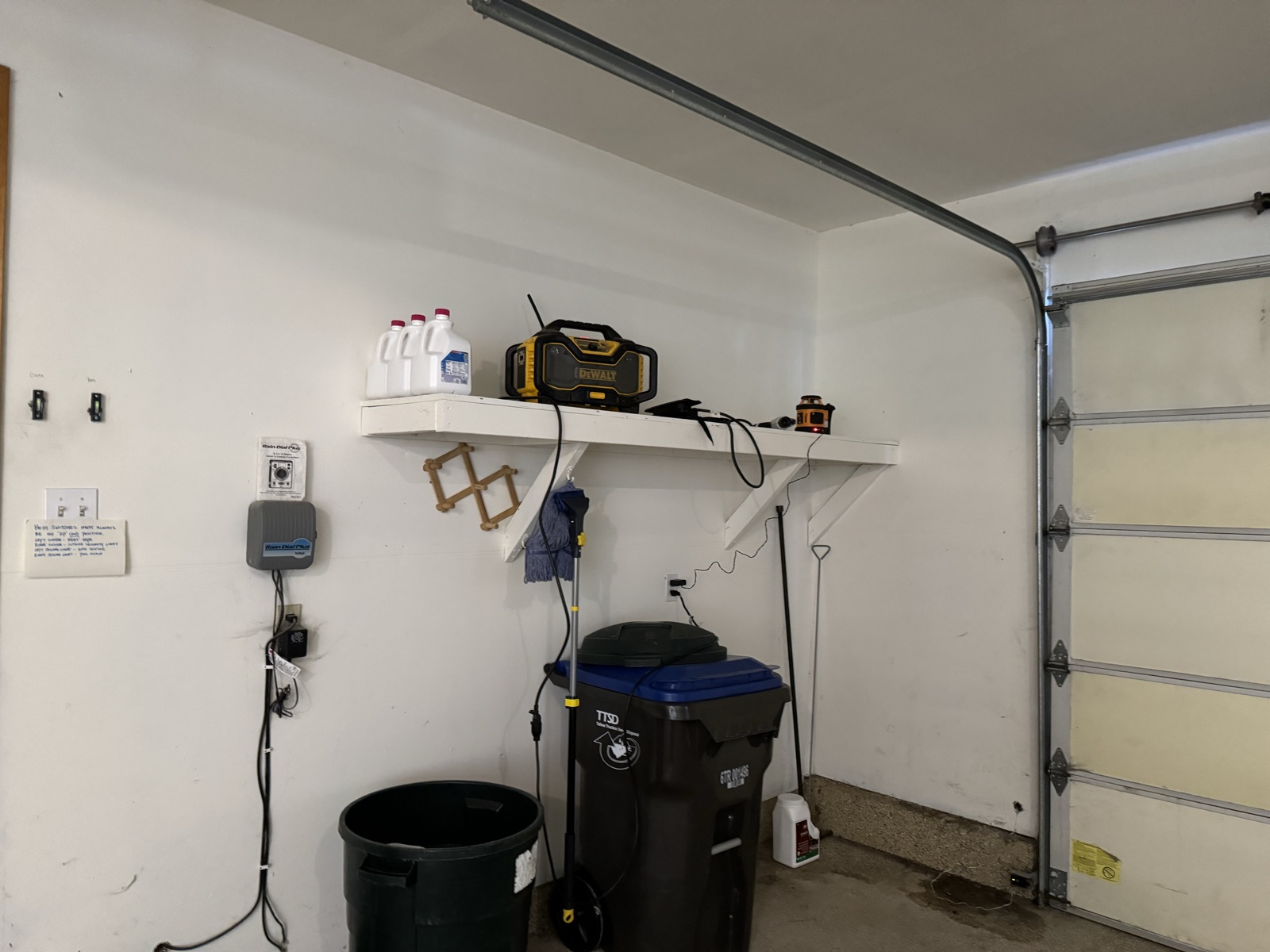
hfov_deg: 71.6
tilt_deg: +1.2
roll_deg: +1.1
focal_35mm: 24
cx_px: 635
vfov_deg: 56.8
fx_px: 881
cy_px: 476
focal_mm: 6.86
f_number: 1.78
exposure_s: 1/60
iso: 800
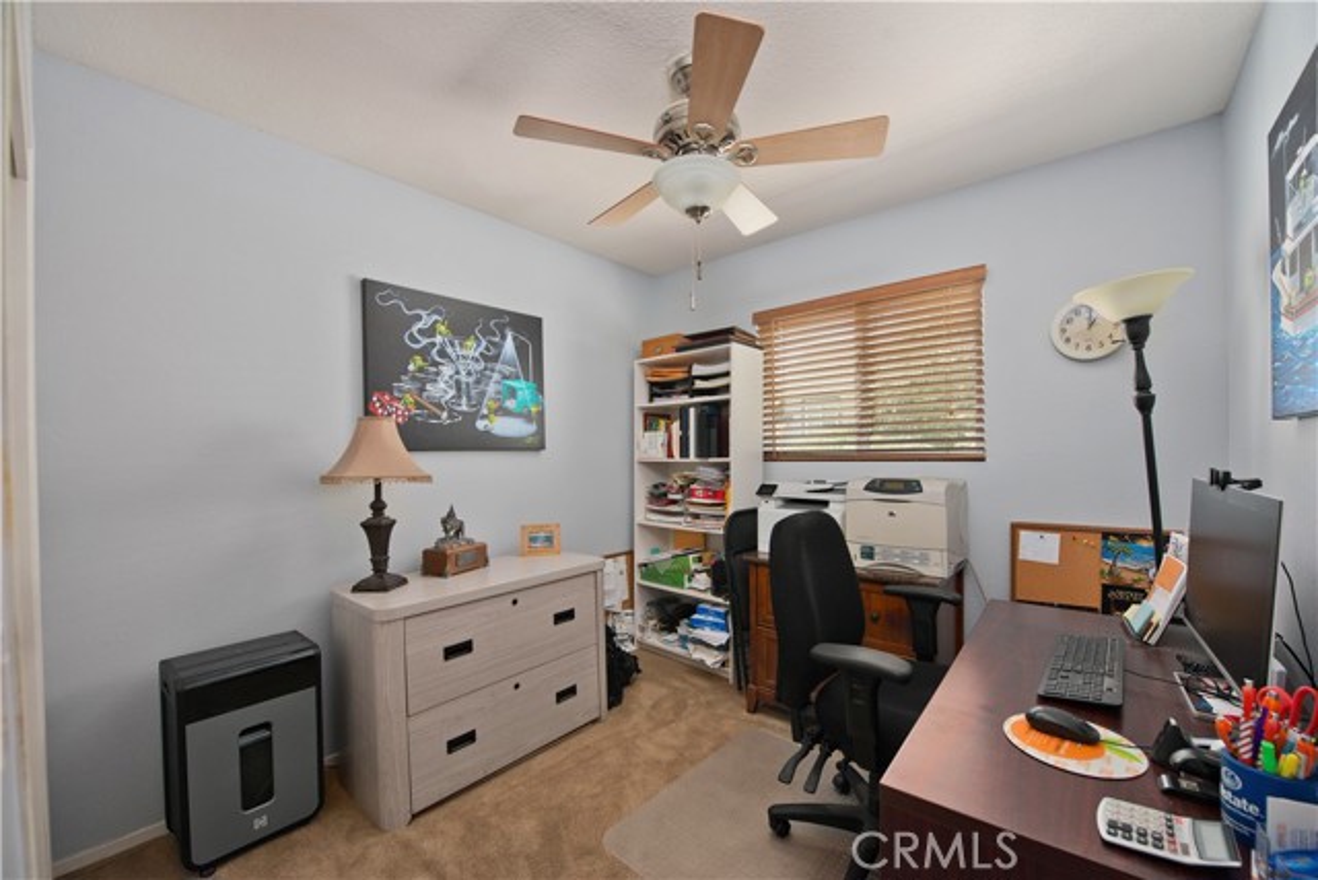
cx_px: 659
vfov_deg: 81.2
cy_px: 440
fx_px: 513
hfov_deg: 104.2
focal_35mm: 14
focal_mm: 14
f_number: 5
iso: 400
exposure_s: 1/250
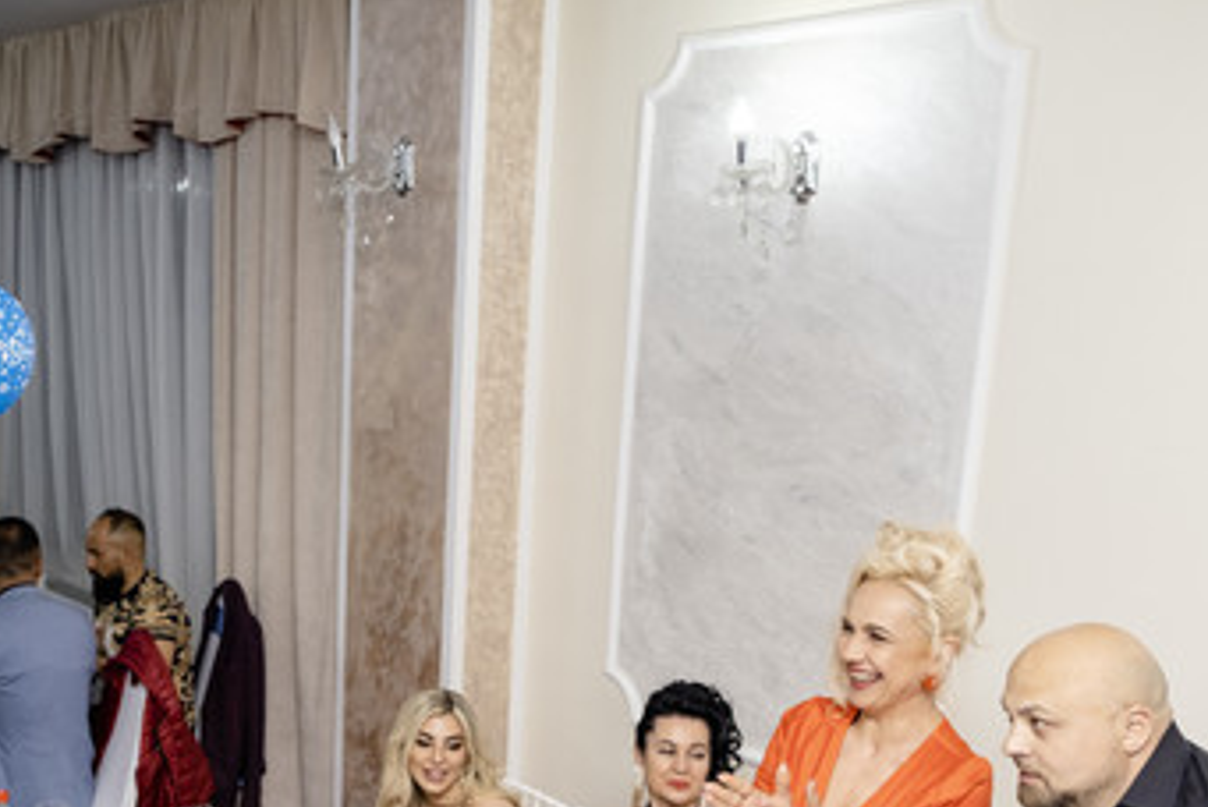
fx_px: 1511
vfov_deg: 28.8
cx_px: 365
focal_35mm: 45
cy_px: 720
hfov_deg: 42.7
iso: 1000
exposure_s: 1/160
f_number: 2.8
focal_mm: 16
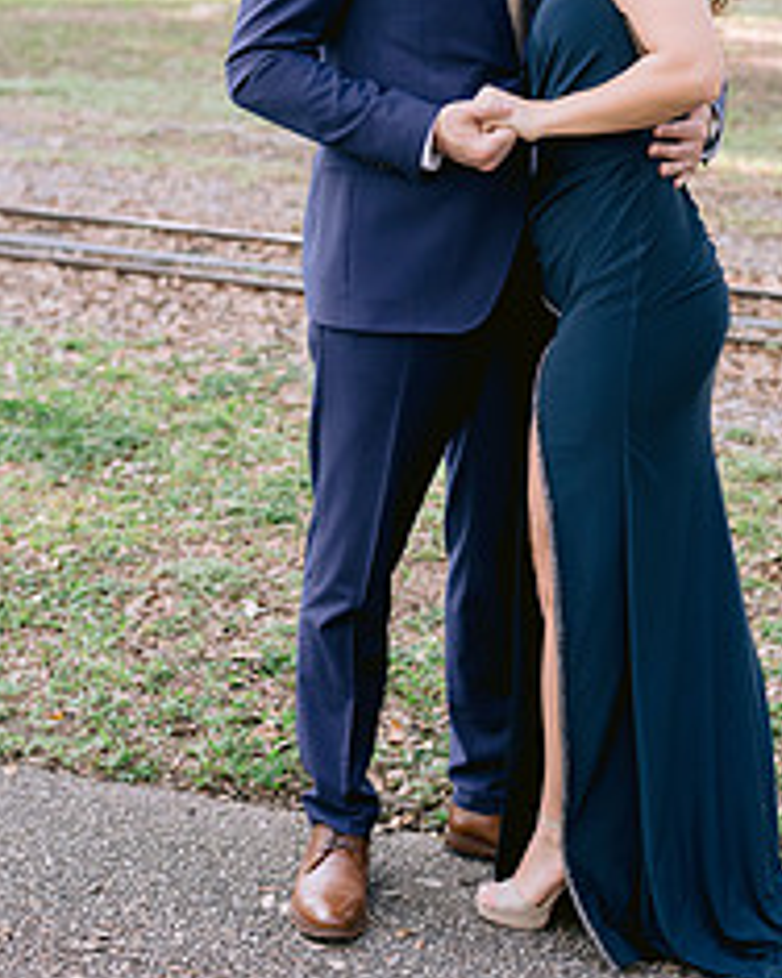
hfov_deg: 17.0
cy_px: 300
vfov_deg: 21.2
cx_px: 516
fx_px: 2604
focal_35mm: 90
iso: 400
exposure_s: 1/320
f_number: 2.8
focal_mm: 50
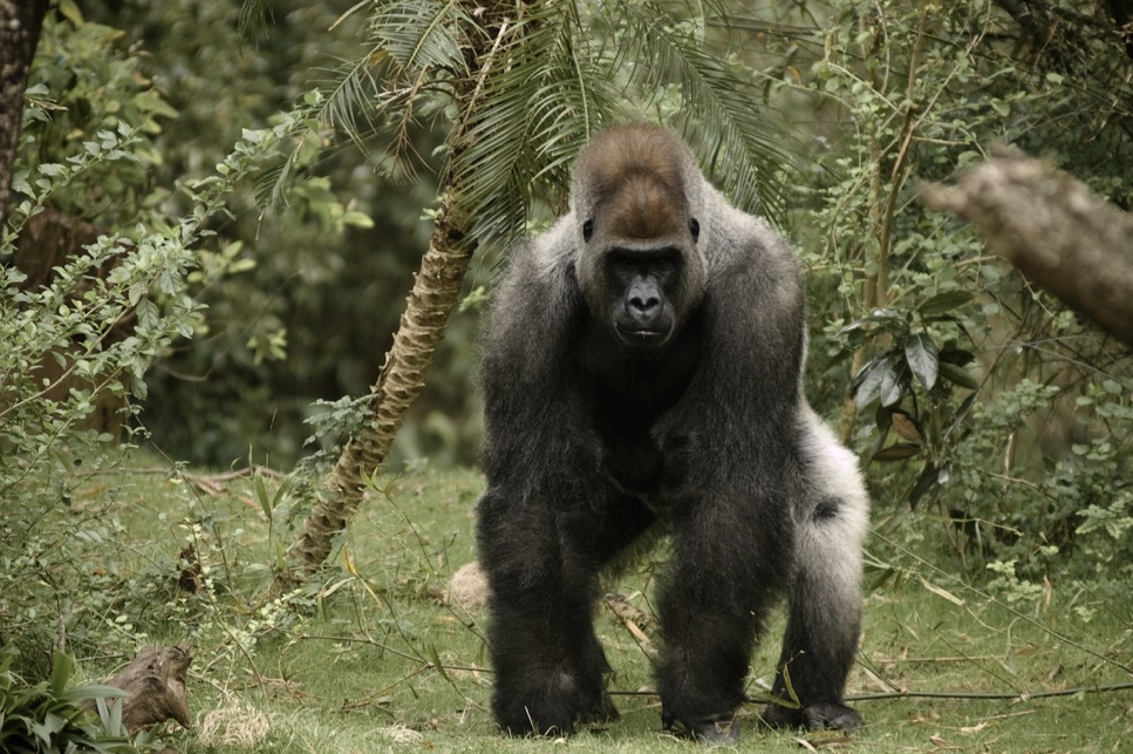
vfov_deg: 3.5
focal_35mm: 397
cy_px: 372
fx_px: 12484
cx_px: 594
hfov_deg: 5.2
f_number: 2.8
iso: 400
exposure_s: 1/200
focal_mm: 200
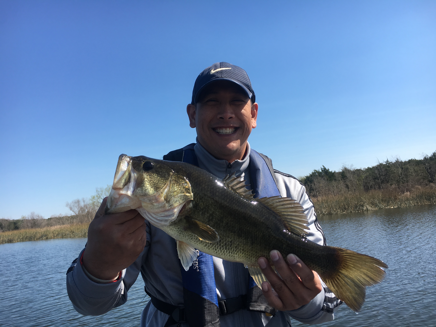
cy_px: 164
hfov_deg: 61.7
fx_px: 365
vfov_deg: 48.2
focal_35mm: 29
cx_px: 218
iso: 25
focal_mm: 4.15
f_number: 2.2
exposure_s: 1/1221
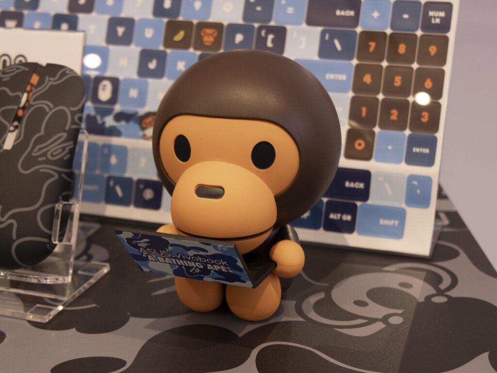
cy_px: 187
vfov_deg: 17.7
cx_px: 248
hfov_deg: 23.5
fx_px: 1195
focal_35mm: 83
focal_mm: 21
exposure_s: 1/40
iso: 800
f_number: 4
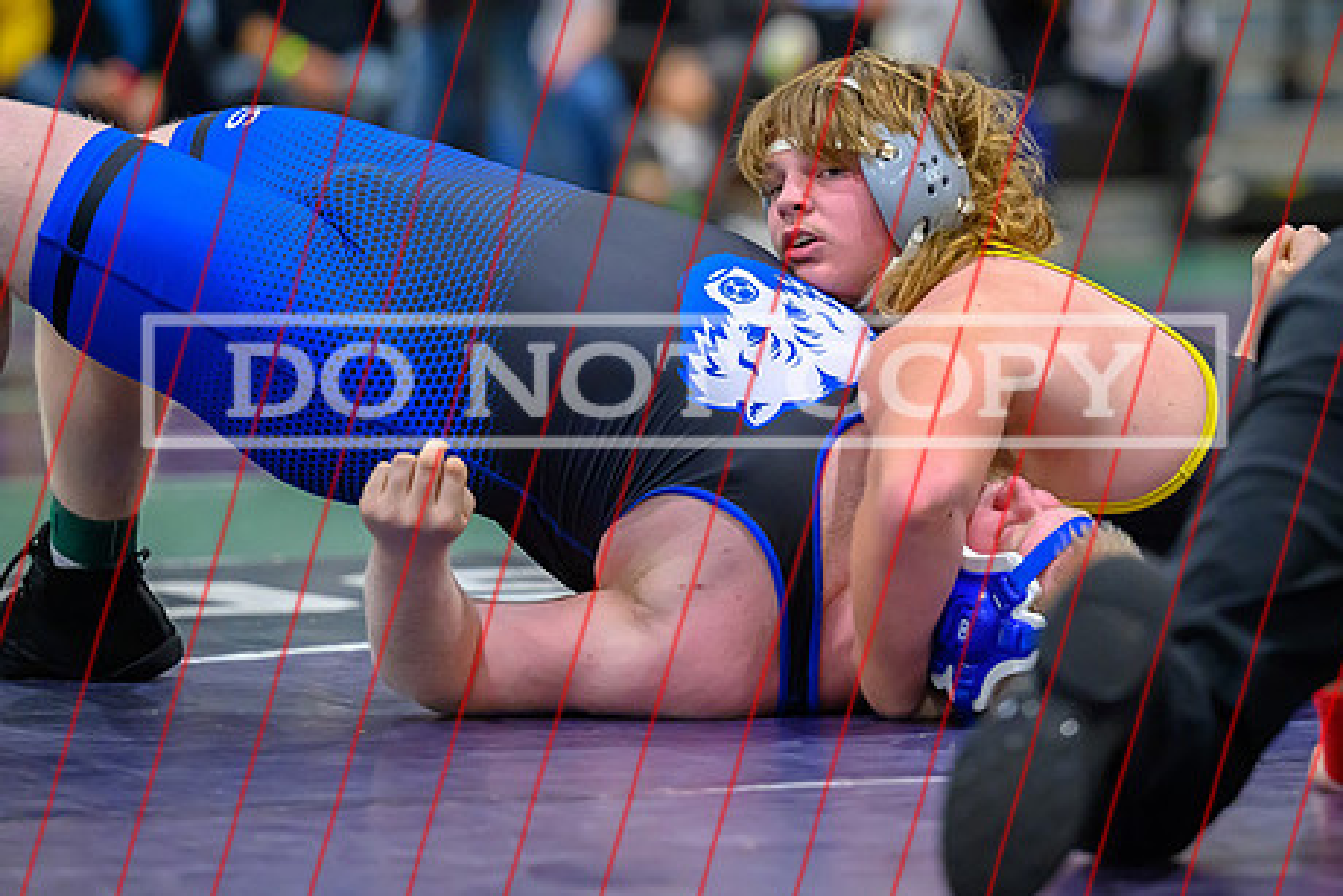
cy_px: 321
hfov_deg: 8.2
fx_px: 9403
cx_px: 817
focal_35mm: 252
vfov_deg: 5.5
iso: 6400
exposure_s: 1/640
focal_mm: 165
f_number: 2.8
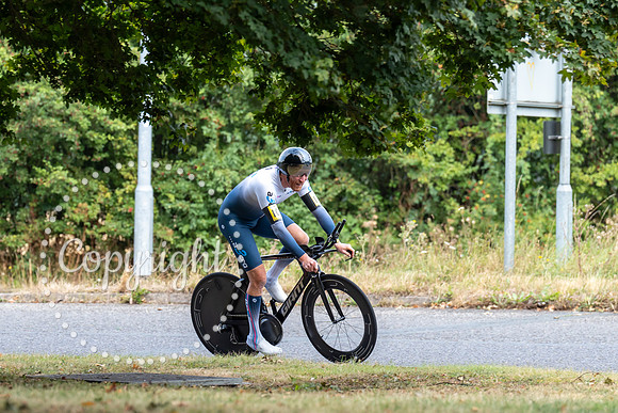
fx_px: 4833
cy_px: 235
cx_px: 216
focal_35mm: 281
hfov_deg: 7.3
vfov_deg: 4.9
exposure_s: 1/1000
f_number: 4
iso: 640
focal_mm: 185
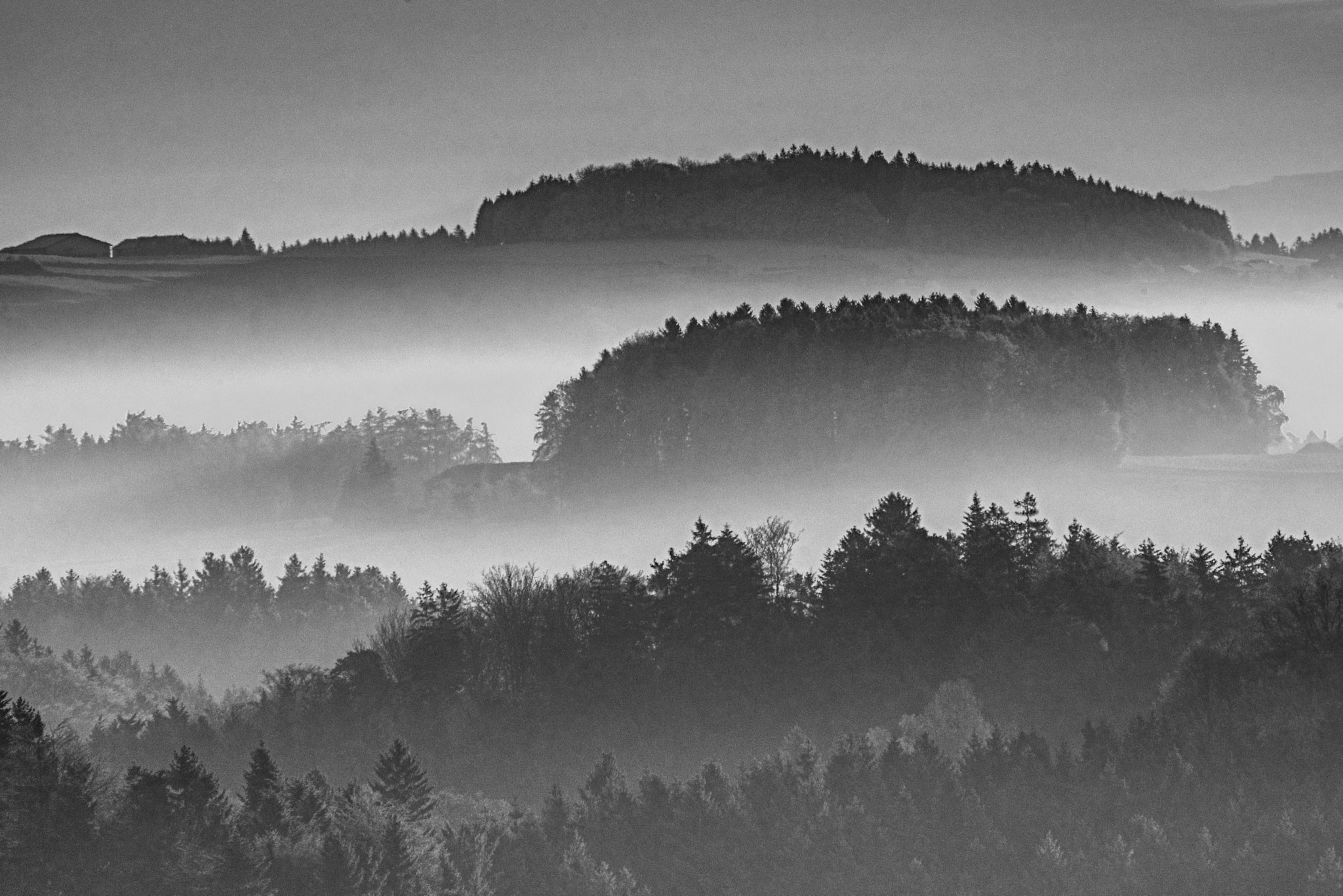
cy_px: 448
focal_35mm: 400
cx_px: 672
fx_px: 14927
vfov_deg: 3.4
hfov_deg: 5.2
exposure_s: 1/1500
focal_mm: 400
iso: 400
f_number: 19
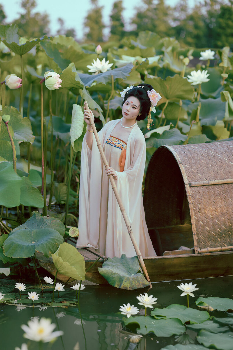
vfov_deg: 23.9
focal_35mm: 85
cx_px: 116
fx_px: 825
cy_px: 175
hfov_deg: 16.1
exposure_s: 1/500
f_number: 1.6
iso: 100
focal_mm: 85
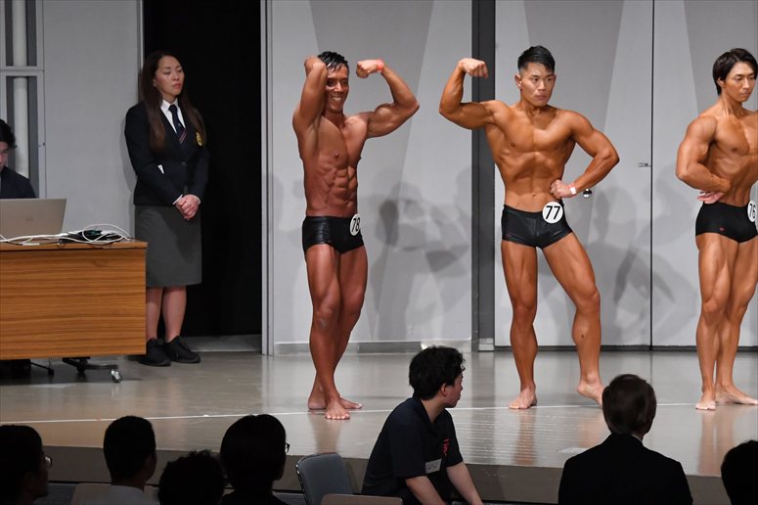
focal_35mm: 187
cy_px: 252
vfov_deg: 7.3
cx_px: 379
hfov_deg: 11.0
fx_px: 3936
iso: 6400
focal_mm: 125
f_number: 5.6
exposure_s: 1/400
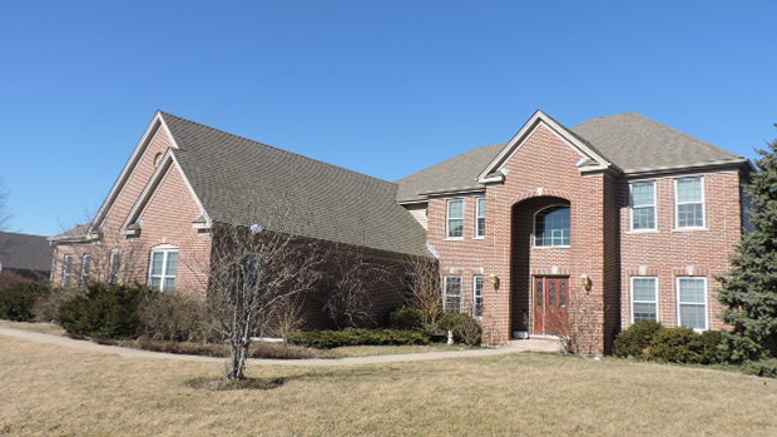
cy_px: 214
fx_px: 556
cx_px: 387
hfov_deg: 69.9
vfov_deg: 42.9
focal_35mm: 27
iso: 100
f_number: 3
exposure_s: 1/1250
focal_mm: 4.3
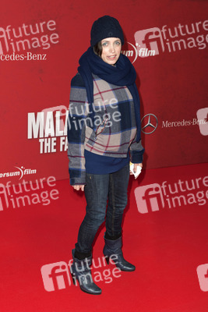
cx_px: 104
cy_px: 156
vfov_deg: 38.2
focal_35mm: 52
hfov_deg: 26.0
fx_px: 450
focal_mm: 52
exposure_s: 1/250
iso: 800
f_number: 5.6
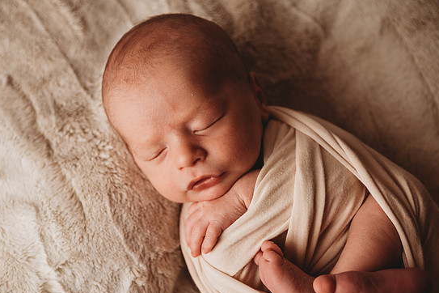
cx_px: 218
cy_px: 156
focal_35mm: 62
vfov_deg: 21.9
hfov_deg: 32.4
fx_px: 756
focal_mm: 58
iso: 100
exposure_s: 1/160
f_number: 4
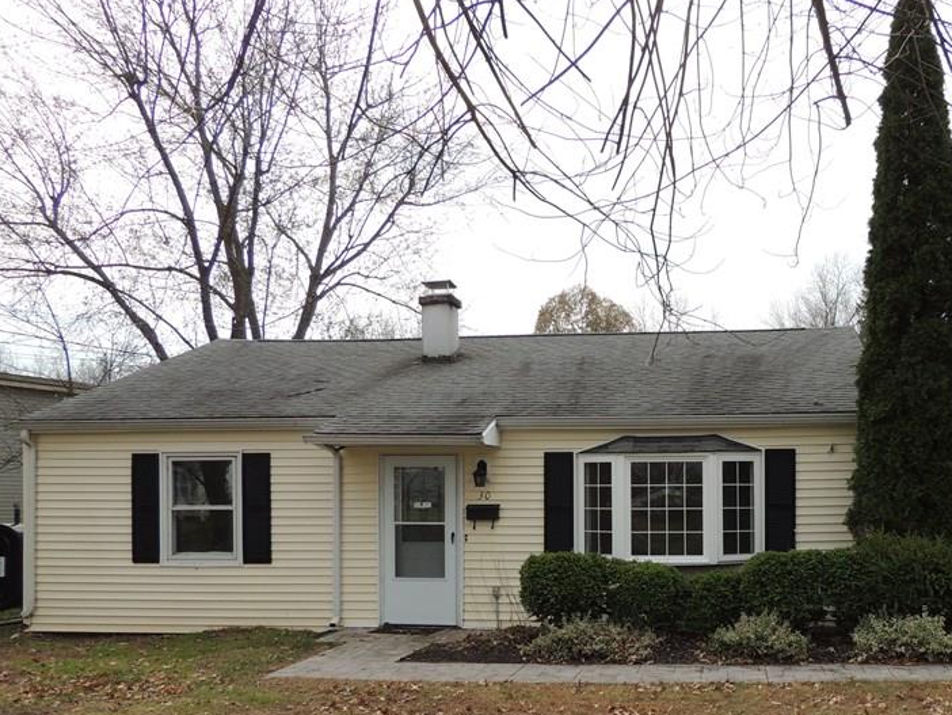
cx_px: 682
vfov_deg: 40.1
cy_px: 486
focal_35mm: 35
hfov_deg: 51.0
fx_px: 963
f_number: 3
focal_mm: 4.3
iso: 100
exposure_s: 1/500
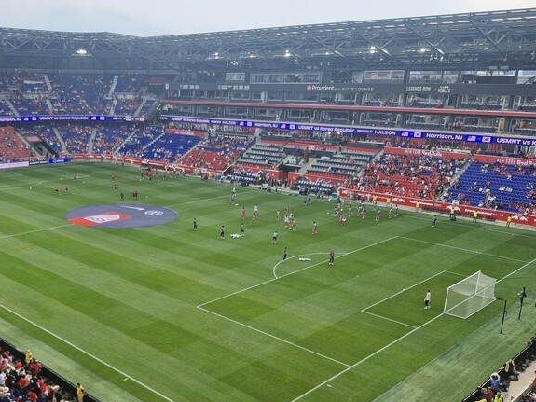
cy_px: 271
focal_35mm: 36
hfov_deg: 50.0
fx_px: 557
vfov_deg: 39.1
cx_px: 158
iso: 50
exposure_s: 1/540
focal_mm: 5.54
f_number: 1.8
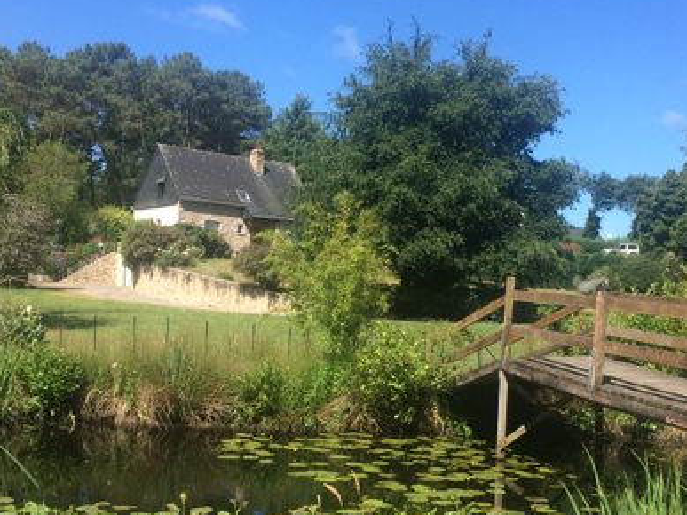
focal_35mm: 45
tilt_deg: -2.6
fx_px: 893
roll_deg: -2.4
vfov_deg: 32.0
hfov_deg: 42.0
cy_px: 316
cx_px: 375
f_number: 2.2
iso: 32
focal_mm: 4.15
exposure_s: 1/1172
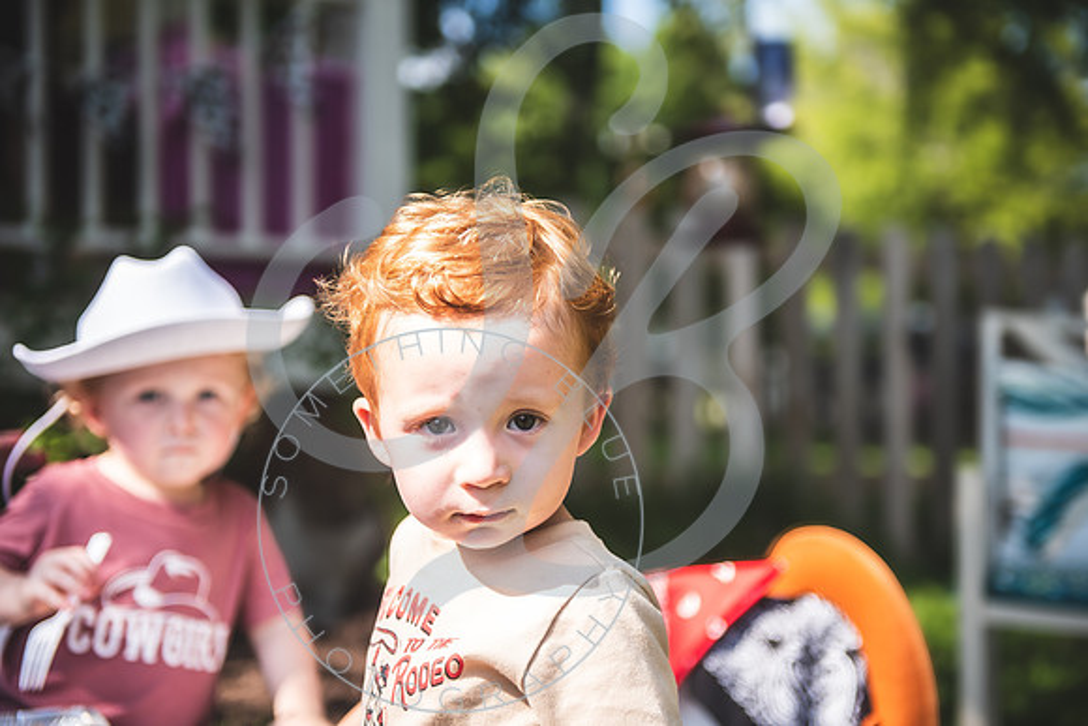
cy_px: 363
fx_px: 1753
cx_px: 544
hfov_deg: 34.5
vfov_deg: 23.4
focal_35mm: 58
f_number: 2.8
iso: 200
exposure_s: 1/1250
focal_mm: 58
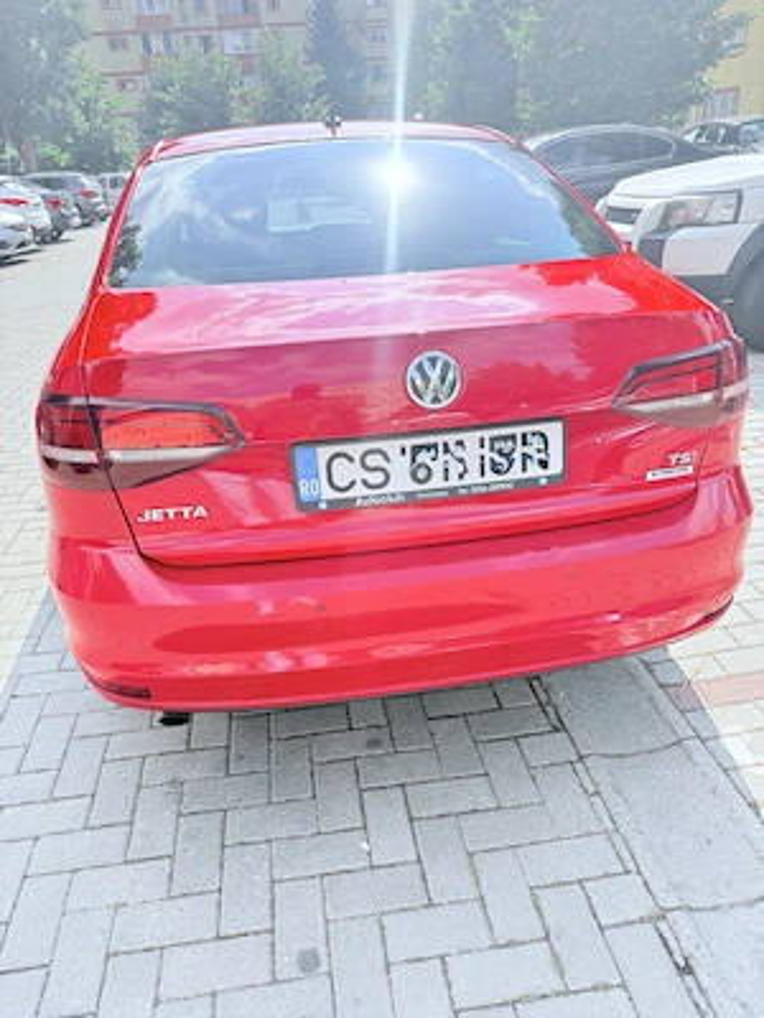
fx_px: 706
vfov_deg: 71.6
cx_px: 382
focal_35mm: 24
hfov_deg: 56.8
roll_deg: +4.5
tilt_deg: -24.7
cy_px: 509
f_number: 1.78
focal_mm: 6.76
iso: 100
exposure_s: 1/1156
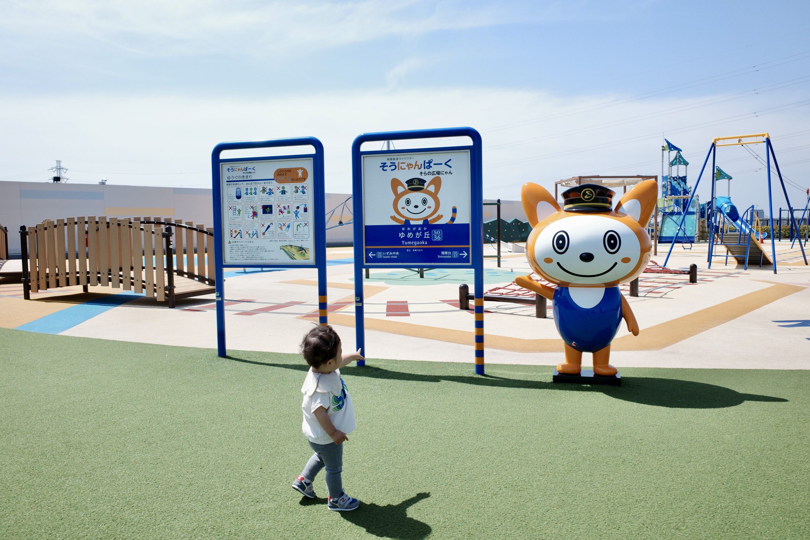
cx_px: 405
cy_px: 270
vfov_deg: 46.4
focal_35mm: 28
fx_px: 630
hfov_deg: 65.5
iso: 200
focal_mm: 18.3
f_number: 4
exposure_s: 1/1000
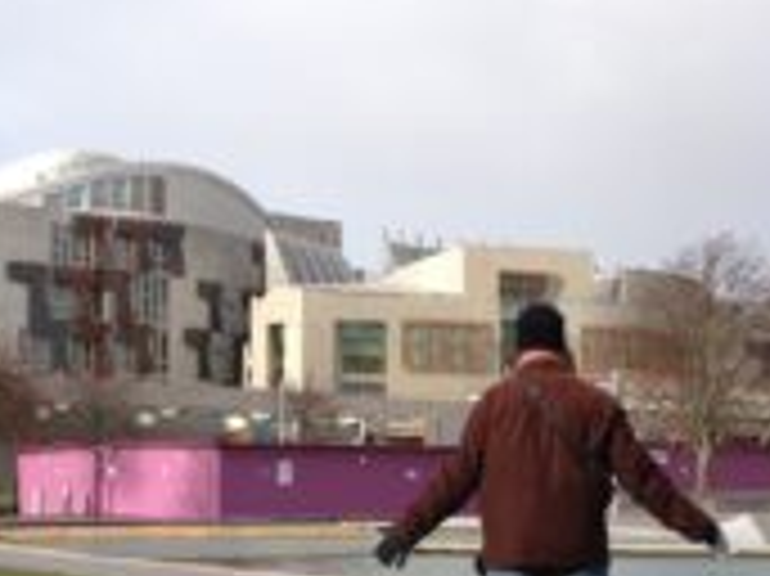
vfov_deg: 17.9
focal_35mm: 82
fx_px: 1823
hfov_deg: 23.8
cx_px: 450
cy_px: 428
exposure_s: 1/876
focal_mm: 4.28
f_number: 2.4
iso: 50
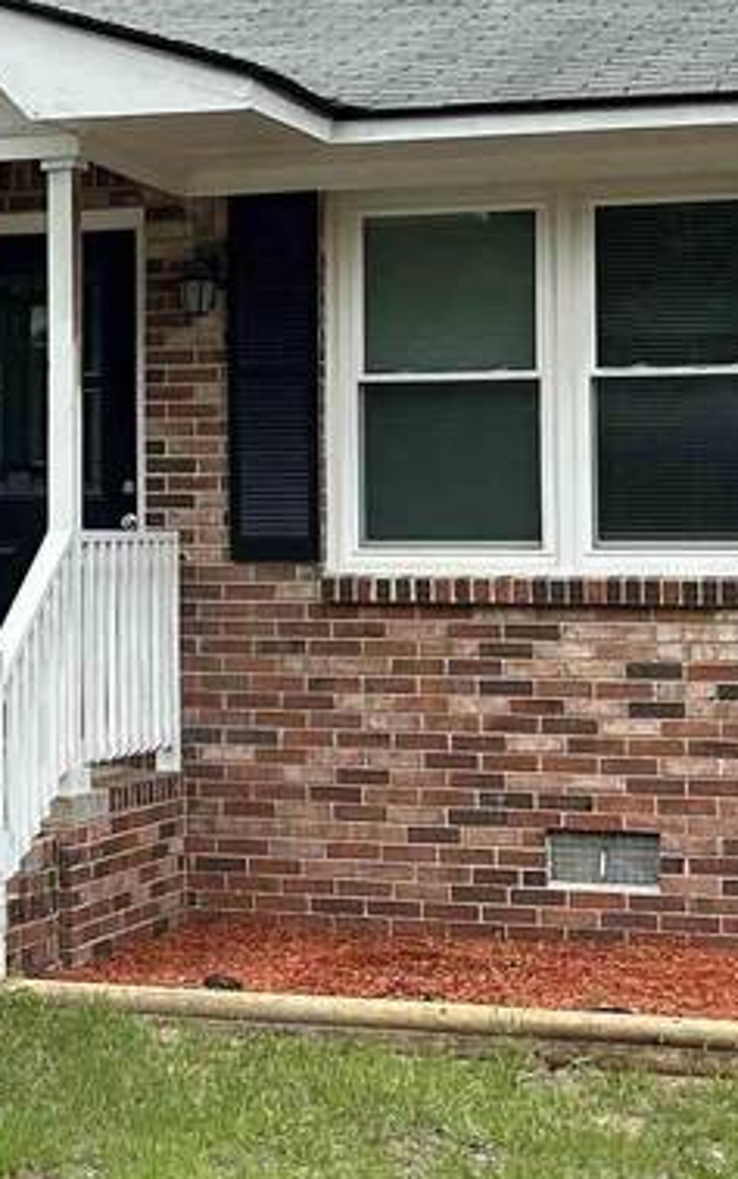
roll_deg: -0.3
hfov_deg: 13.7
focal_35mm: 93
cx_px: -90
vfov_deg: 22.2
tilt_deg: +3.0
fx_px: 2992
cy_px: 361
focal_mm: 5.7
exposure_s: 1/5076
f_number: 1.5
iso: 50
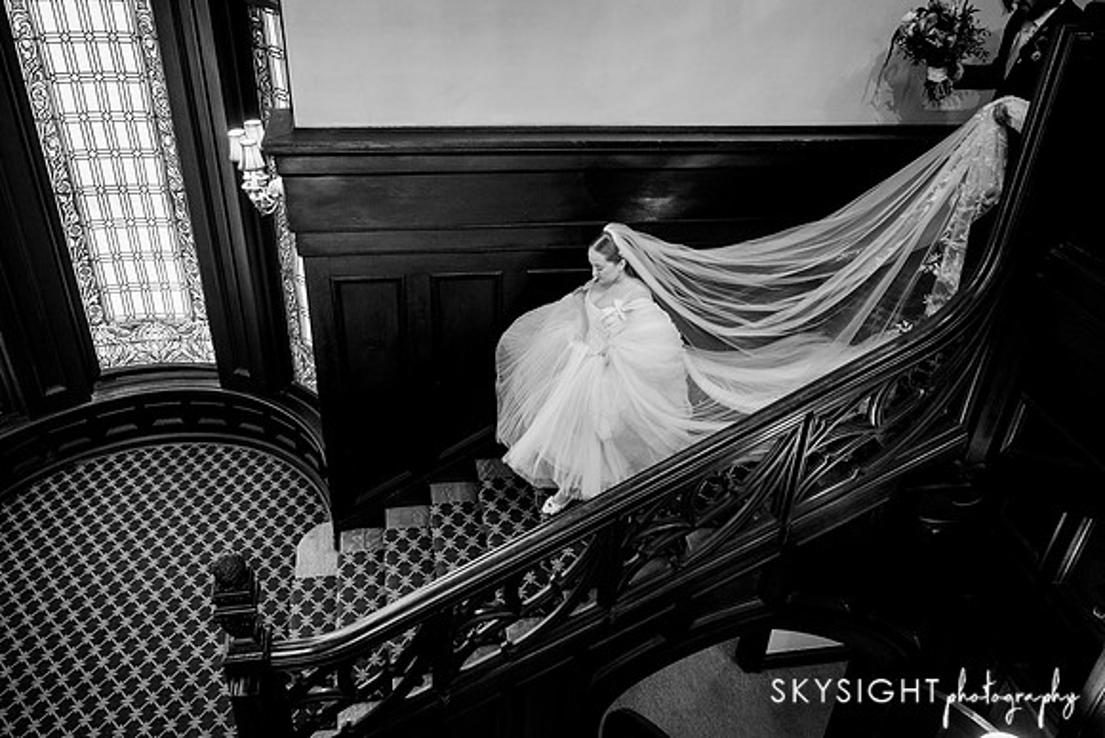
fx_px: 883
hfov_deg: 64.1
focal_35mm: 29
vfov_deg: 45.3
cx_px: 552
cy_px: 369
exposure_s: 1/160
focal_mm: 28
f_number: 2.8
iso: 5000
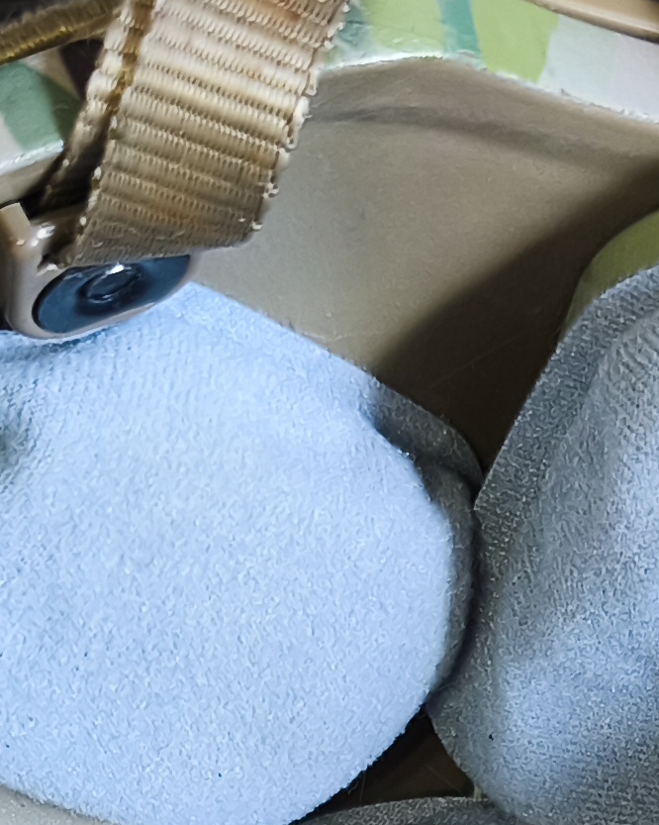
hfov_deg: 13.9
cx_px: 524
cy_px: 1333
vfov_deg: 15.7
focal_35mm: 110
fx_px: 2683
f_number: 1.65
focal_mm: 6.18
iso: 500
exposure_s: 1/50
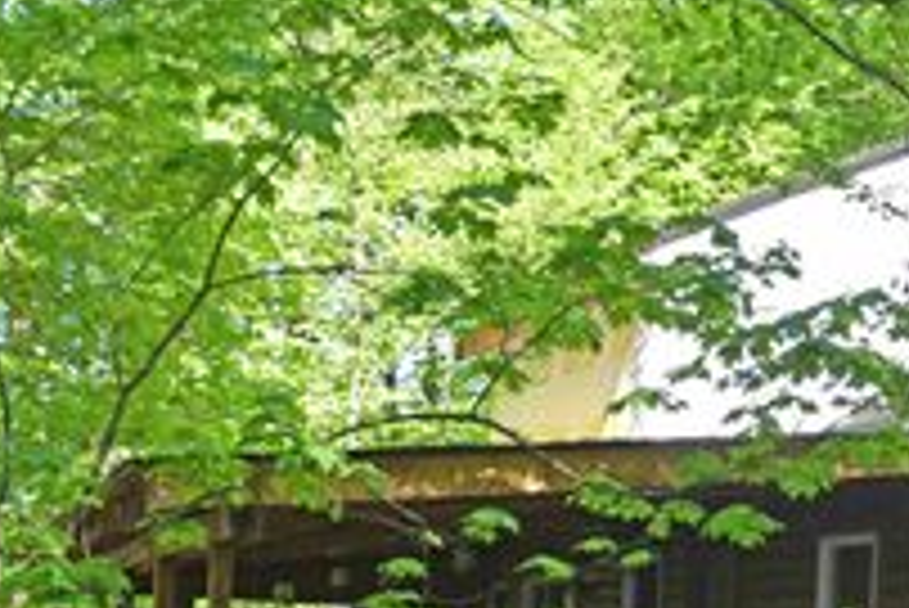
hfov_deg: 22.8
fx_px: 2154
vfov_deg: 15.9
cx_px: 918
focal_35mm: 85
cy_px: 552
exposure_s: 1/250
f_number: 3.8
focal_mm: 23
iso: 160
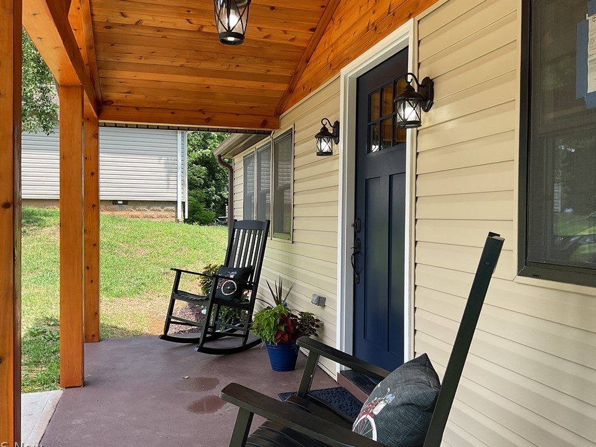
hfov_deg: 58.4
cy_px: 219
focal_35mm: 31
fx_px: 534
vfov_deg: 45.4
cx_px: 297
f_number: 1.8
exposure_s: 1/386
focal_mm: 3
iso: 16
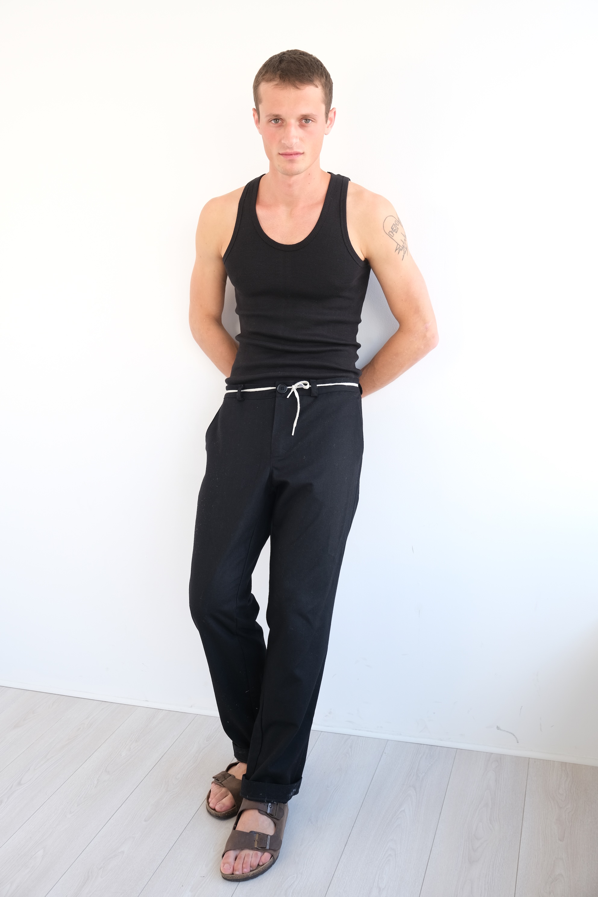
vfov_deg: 54.4
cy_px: 448
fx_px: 872
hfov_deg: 37.9
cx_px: 299
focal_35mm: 35
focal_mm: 23.3
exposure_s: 1/60
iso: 200
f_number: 4
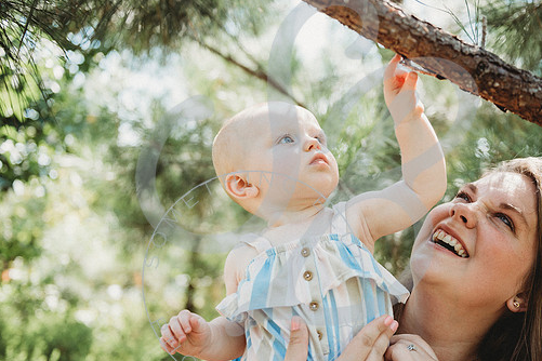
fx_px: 662
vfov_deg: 30.5
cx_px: 307
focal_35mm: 44
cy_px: 191
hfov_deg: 44.4
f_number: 2.8
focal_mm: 38
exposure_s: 1/200
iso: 100
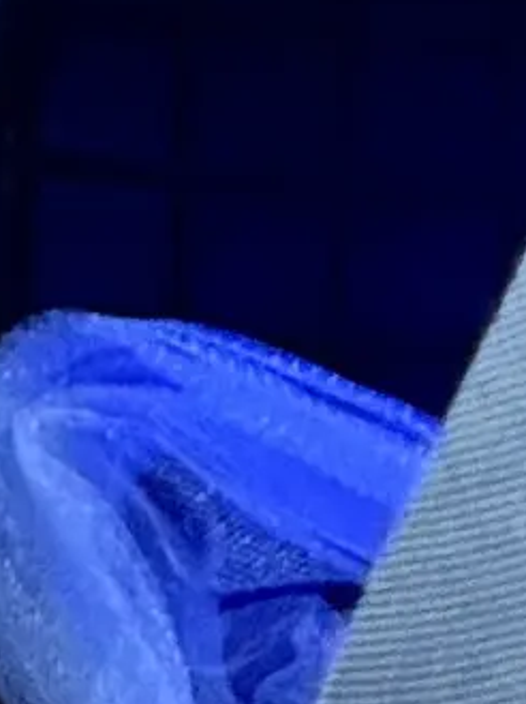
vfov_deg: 2.6
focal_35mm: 767
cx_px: -974
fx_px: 15570
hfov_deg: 1.9
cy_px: -1207
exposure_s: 1/58
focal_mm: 15.66
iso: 640
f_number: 2.8
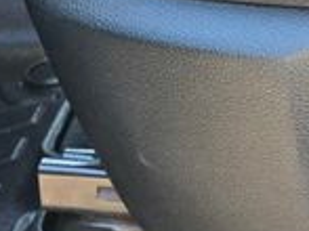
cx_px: 414
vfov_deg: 14.8
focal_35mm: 100
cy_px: 82
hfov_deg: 18.2
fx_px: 892
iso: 100
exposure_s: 1/180
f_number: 1.8
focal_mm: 5.4
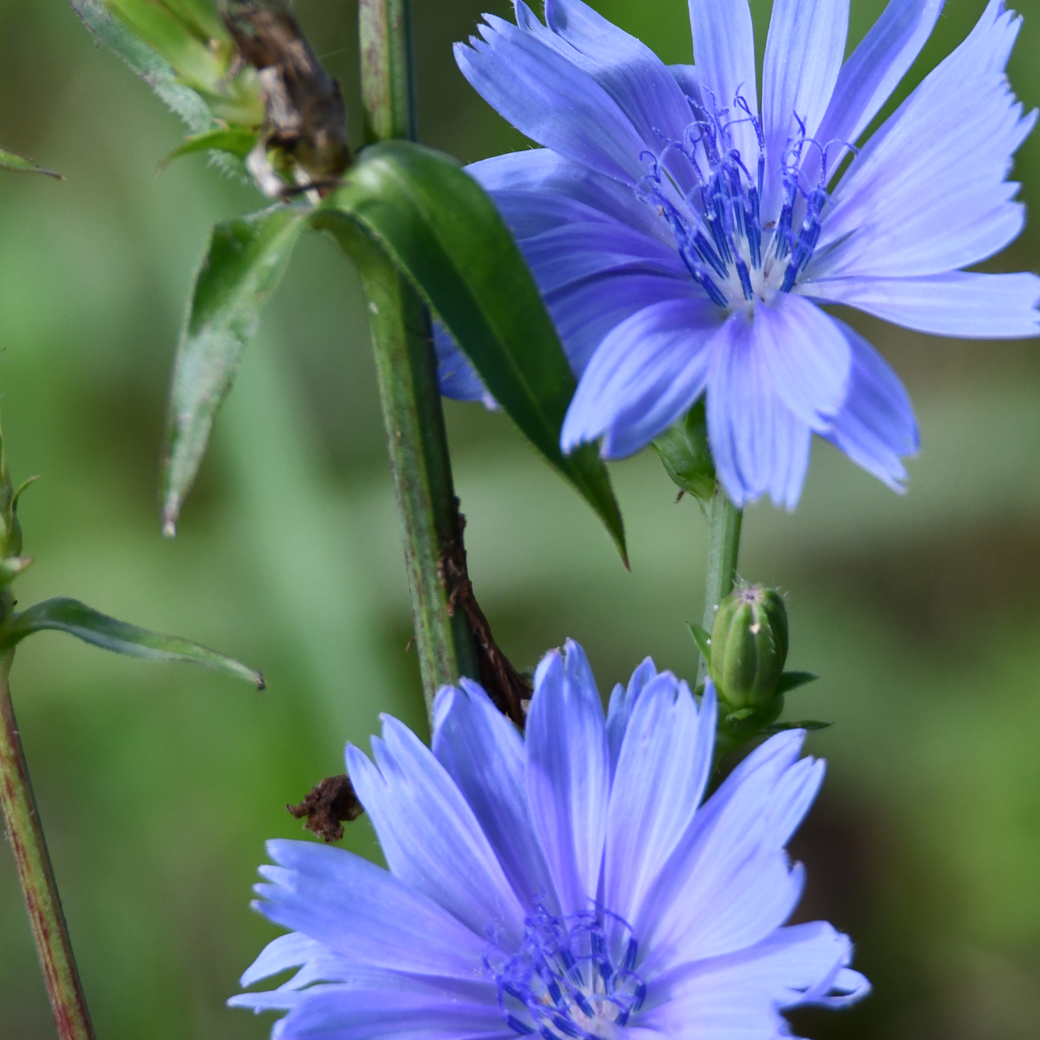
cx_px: 497
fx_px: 57852
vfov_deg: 1.0
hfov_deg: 1.0
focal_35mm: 1702
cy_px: 487
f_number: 6.3
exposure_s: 1/500
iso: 400
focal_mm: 600
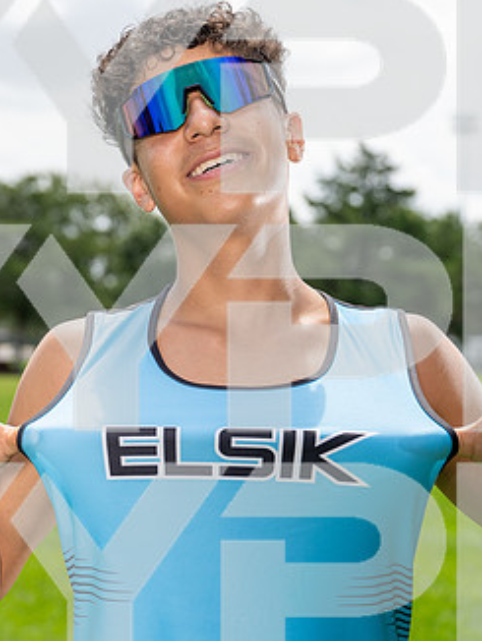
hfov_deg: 15.7
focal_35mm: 94
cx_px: 189
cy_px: 329
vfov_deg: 20.9
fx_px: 1743
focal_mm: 55
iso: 250
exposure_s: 1/1600
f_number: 4
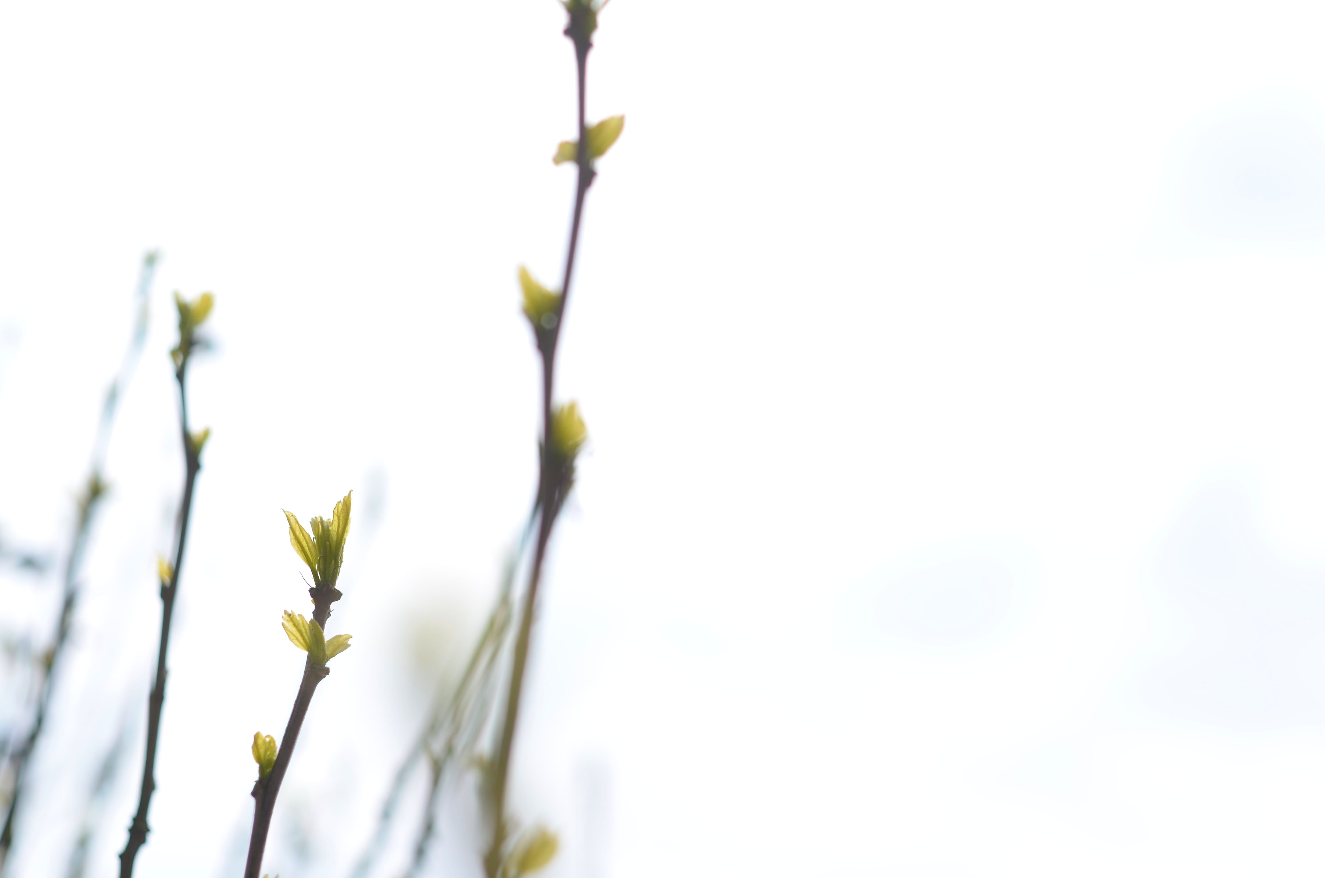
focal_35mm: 75
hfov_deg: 27.0
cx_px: 662
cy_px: 439
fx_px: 2755
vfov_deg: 18.1
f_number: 2
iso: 100
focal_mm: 50
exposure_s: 1/2000
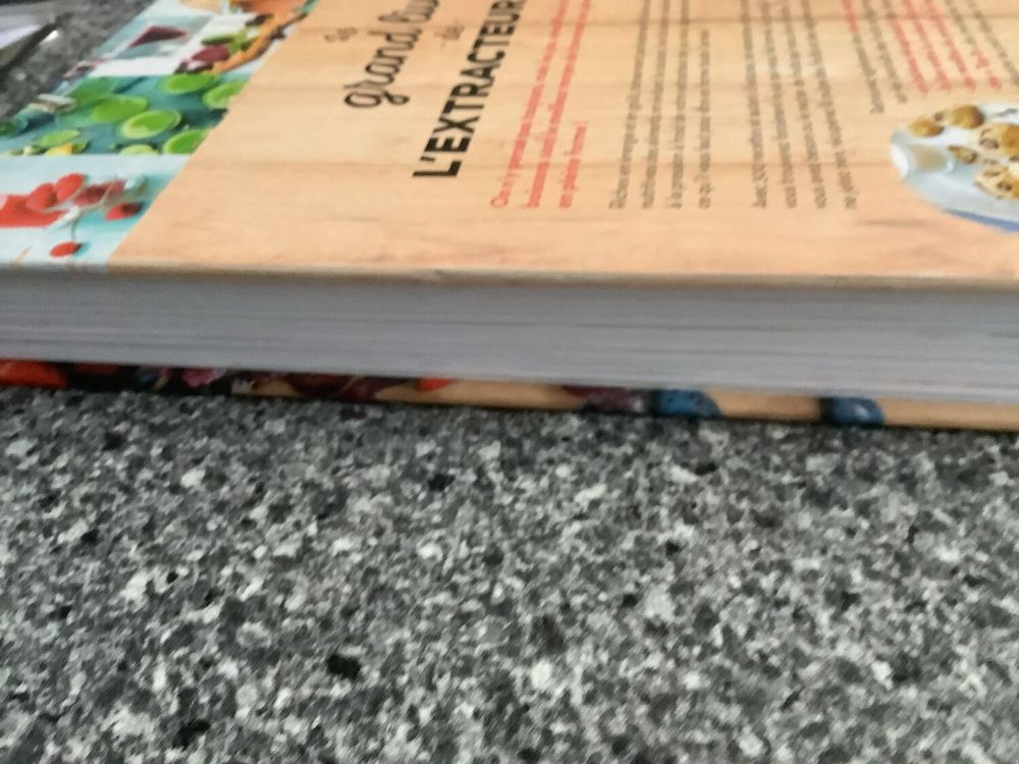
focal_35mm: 31
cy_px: 382
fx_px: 913
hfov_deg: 58.4
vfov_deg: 45.4
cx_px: 510
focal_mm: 3.3
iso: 400
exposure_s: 1/30
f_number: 2.4
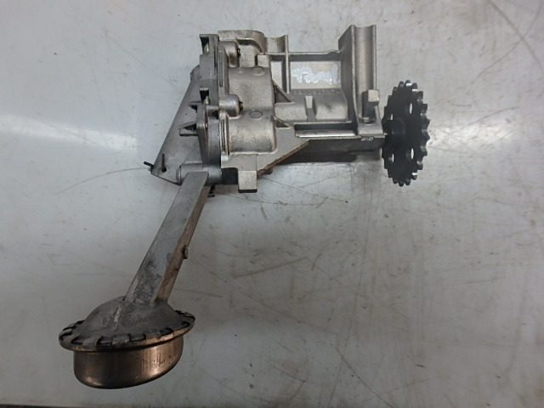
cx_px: 272
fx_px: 330
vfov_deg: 63.4
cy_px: 204
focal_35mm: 21
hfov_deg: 79.0
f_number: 3.5
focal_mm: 3.7
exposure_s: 1/40
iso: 200
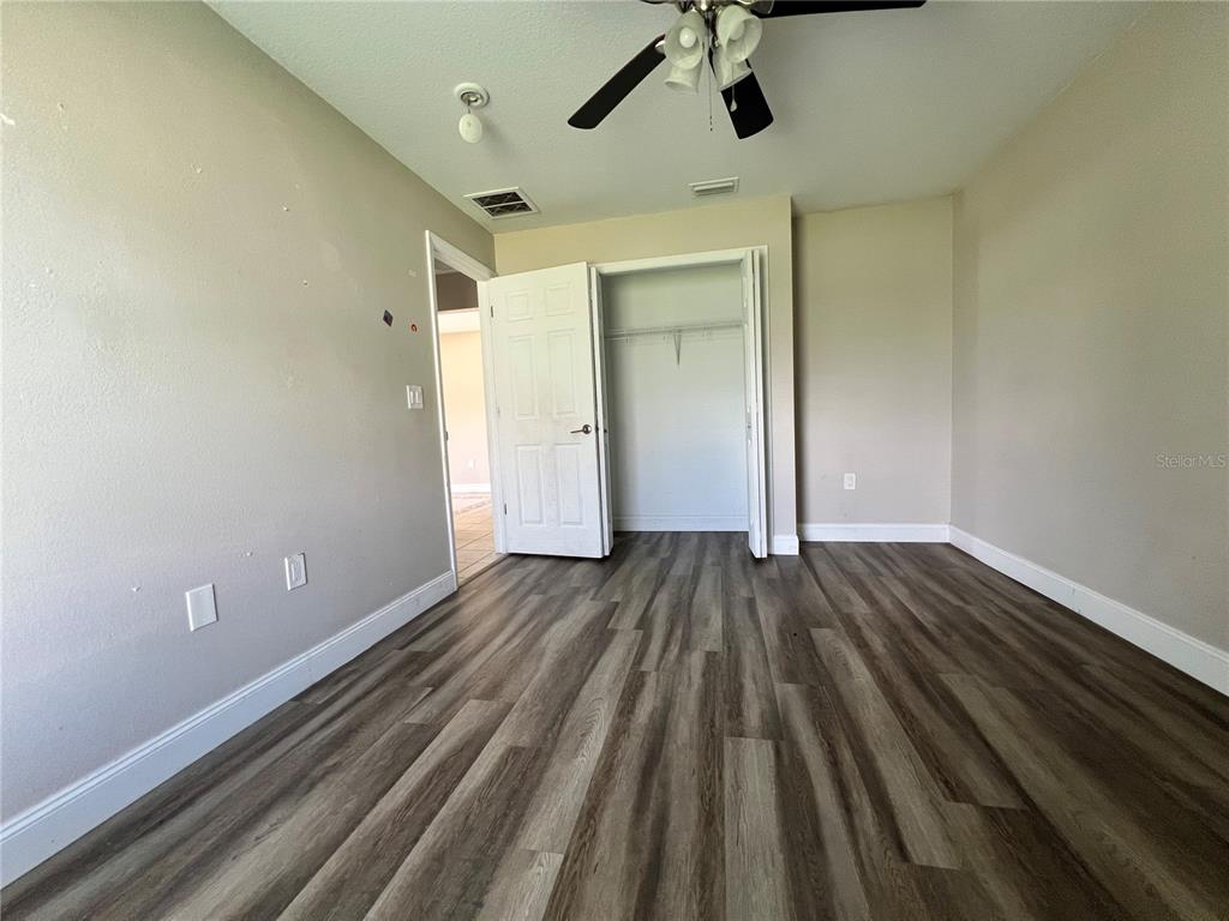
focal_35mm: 13
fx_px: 462
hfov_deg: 106.2
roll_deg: +2.8
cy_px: 460
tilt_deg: -4.3
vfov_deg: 89.9
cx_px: 614
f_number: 1.8
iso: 160
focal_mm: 1.57
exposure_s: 1/99
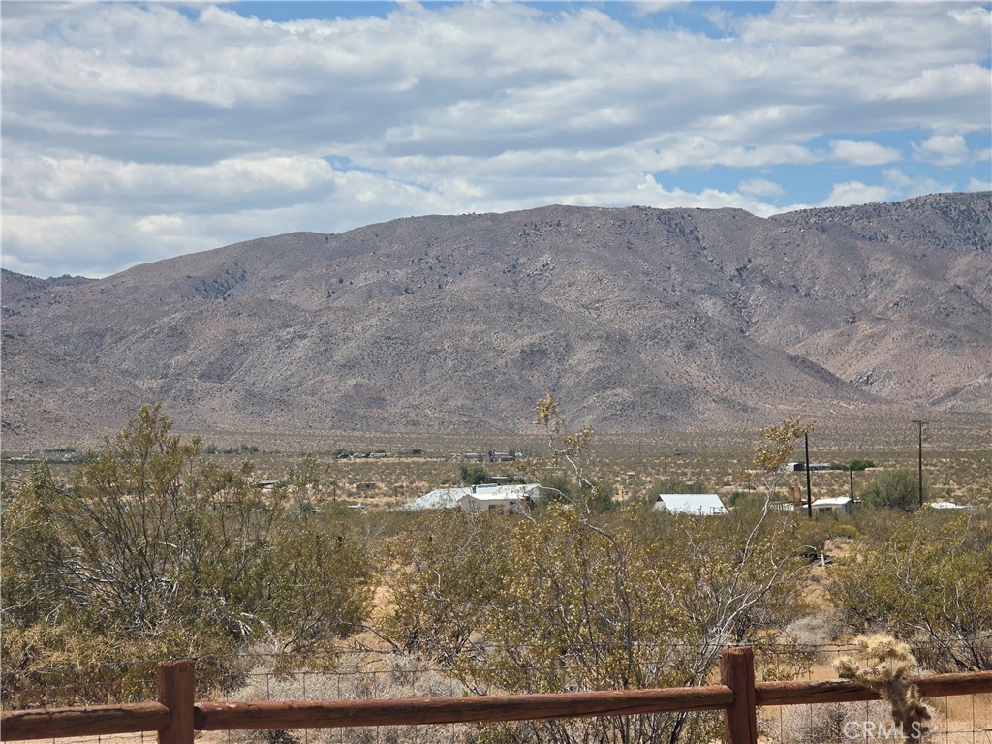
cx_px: 496
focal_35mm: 115
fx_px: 3296
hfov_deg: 17.1
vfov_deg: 12.9
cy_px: 372
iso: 64
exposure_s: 1/1889
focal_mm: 18.6
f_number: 3.4
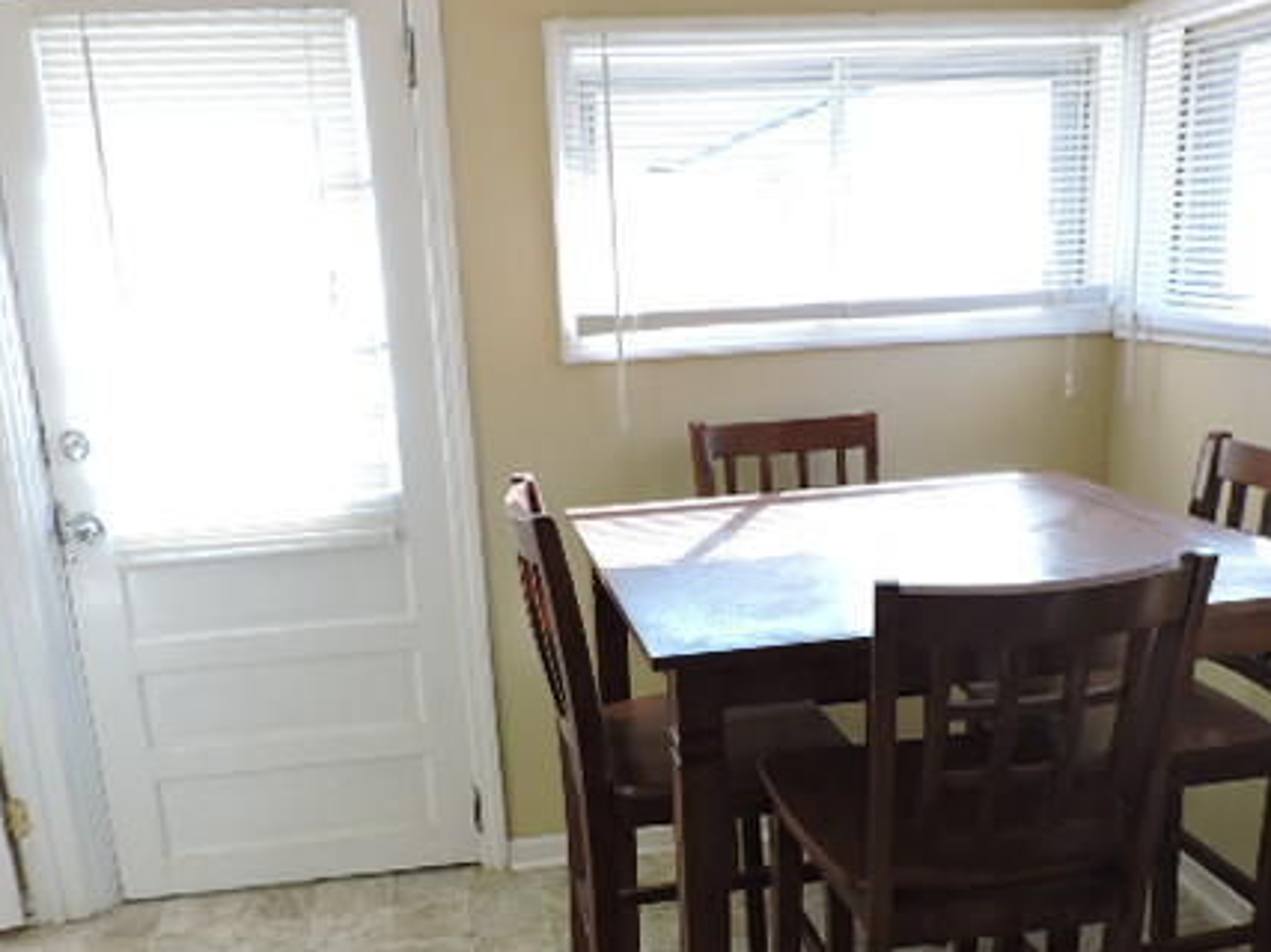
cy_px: 652
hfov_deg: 51.4
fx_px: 1321
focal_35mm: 36
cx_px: 637
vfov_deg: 39.1
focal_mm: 4.3
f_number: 3
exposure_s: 1/50
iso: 100
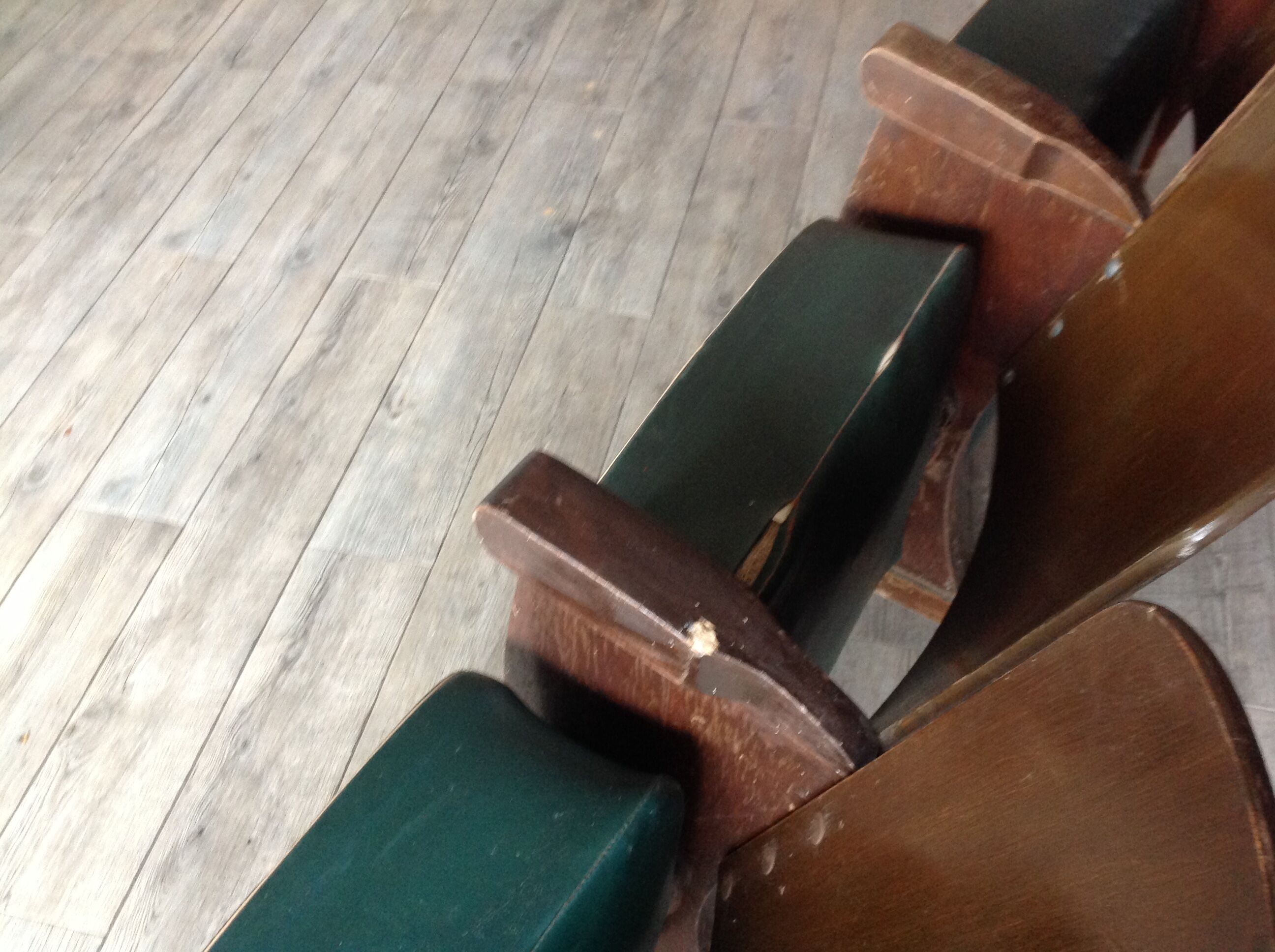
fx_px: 1287
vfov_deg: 40.6
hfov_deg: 52.7
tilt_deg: -50.3
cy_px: 476
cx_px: 638
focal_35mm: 35
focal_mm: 4.28
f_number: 2.4
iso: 250
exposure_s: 1/15
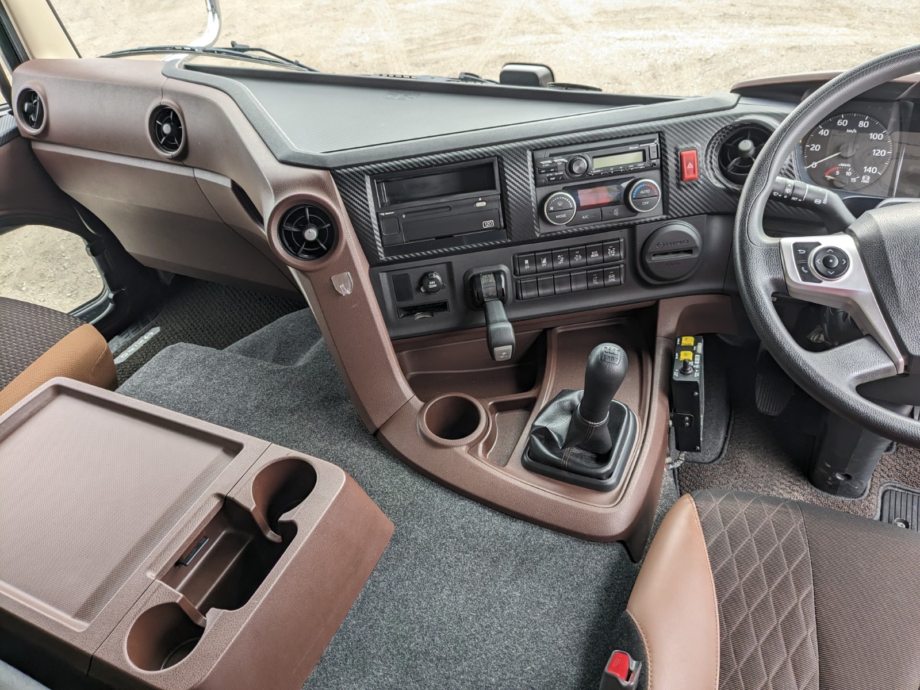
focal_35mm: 27
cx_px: 460
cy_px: 345
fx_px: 718
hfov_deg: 65.3
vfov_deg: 51.4
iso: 40
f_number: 1.73
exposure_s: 1/99.9
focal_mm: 4.38
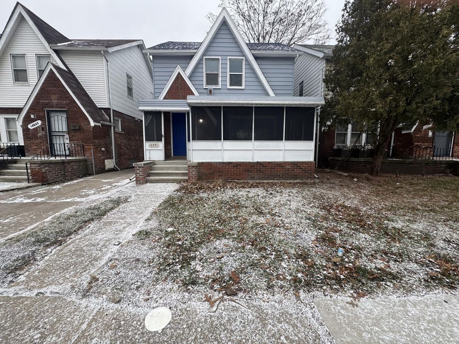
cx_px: 230
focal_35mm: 14
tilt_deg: -7.0
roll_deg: -0.5
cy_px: 172
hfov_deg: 102.1
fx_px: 186
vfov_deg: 85.7
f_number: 2.2
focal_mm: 2.22
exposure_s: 1/229
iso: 40
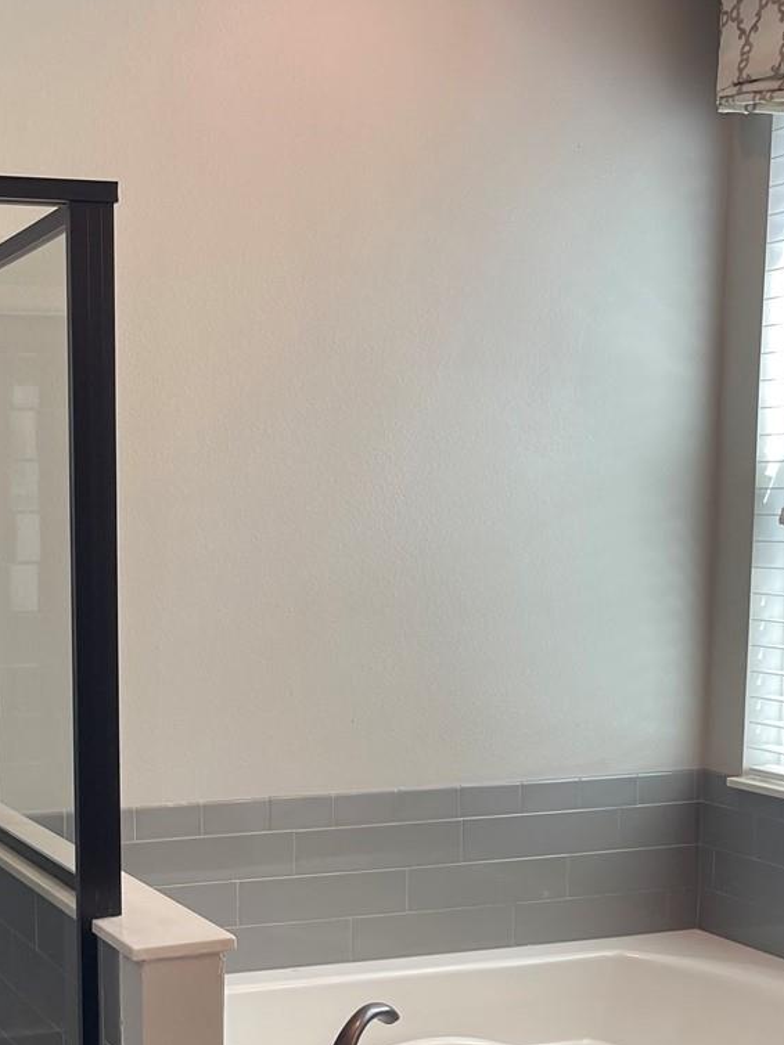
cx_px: 62
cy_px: 729
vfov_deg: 35.7
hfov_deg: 26.5
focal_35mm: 53
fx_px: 1601
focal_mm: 5.1
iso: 100
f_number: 1.6
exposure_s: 1/120
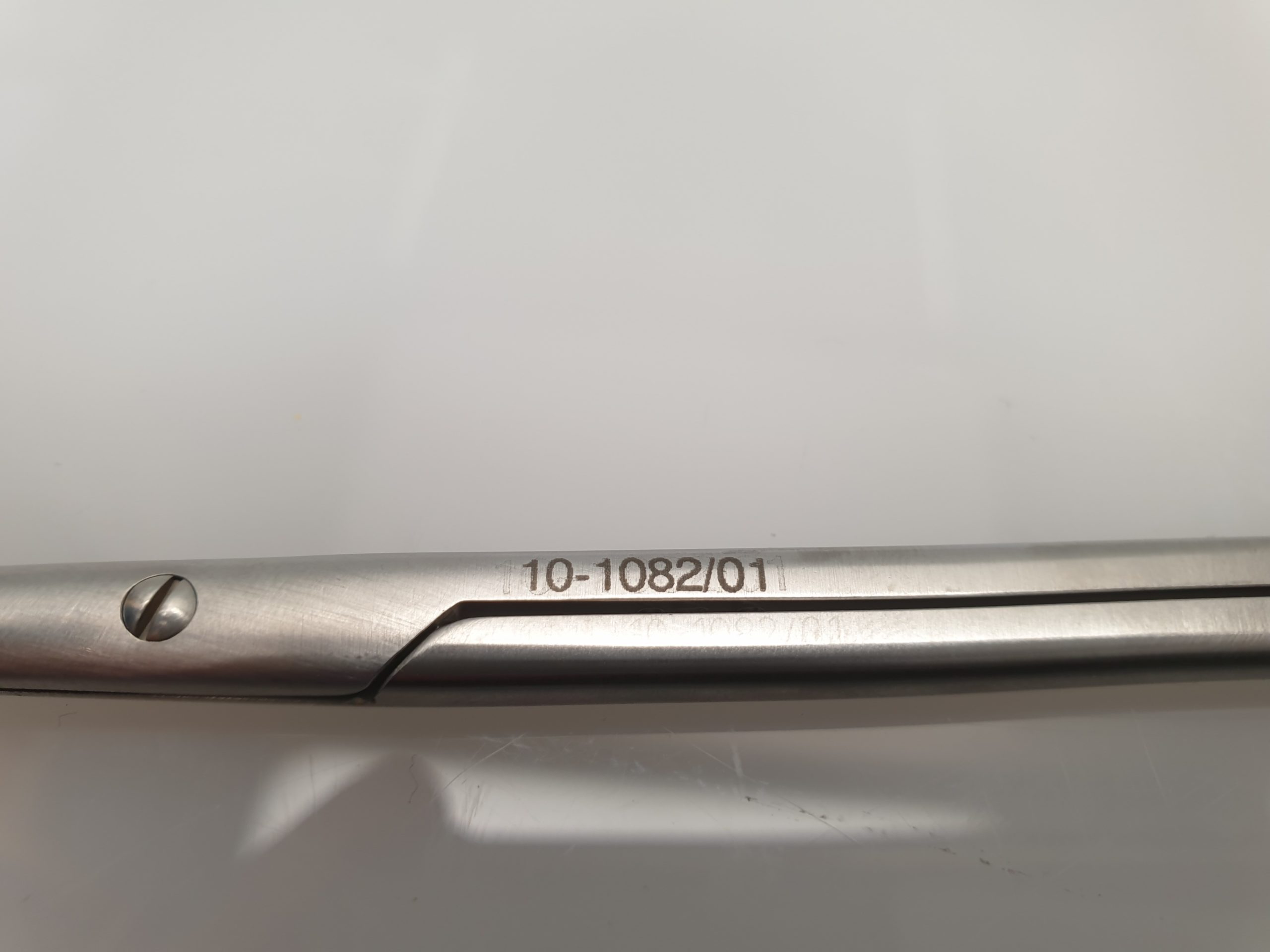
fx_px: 954
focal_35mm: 26
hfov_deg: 67.3
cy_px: 476
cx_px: 635
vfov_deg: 53.1
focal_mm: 4.3
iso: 64
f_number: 2.4
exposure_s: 1/50
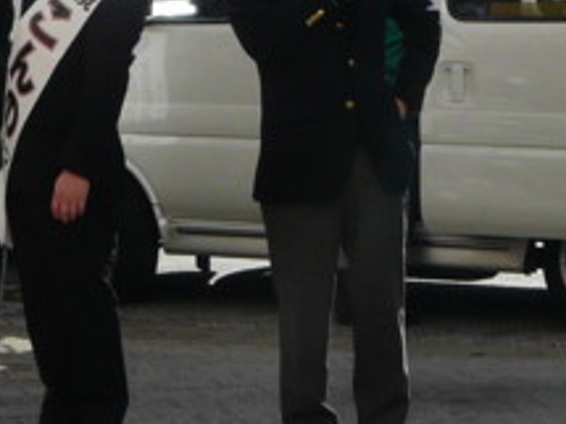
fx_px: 3432
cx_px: 342
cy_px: 45
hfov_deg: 9.4
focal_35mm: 210
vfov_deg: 7.1
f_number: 5.6
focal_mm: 8.8
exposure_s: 1/320
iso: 100
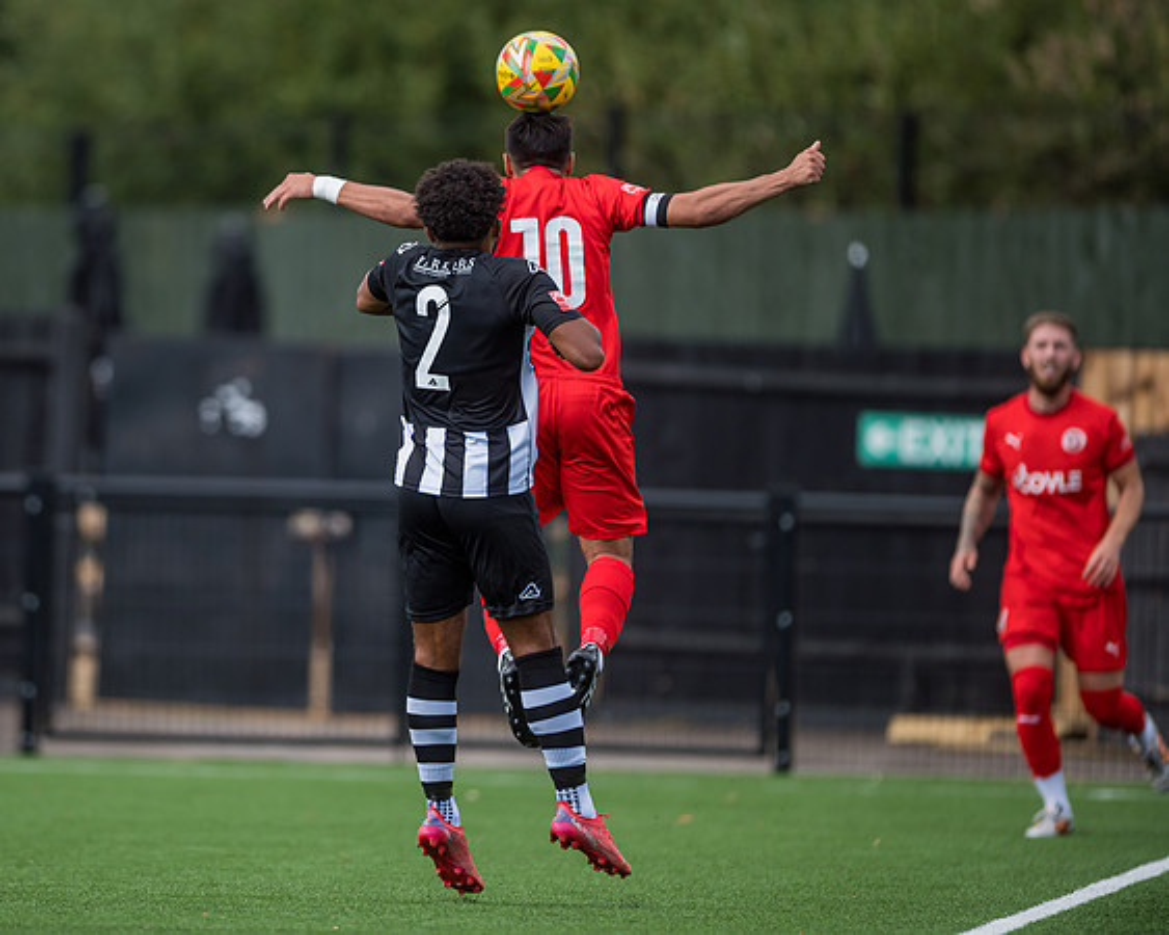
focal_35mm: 539
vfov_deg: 2.9
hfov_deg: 3.6
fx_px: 18628
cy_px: 426
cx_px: 330
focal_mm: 400
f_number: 2.8
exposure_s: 1/2000
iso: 200
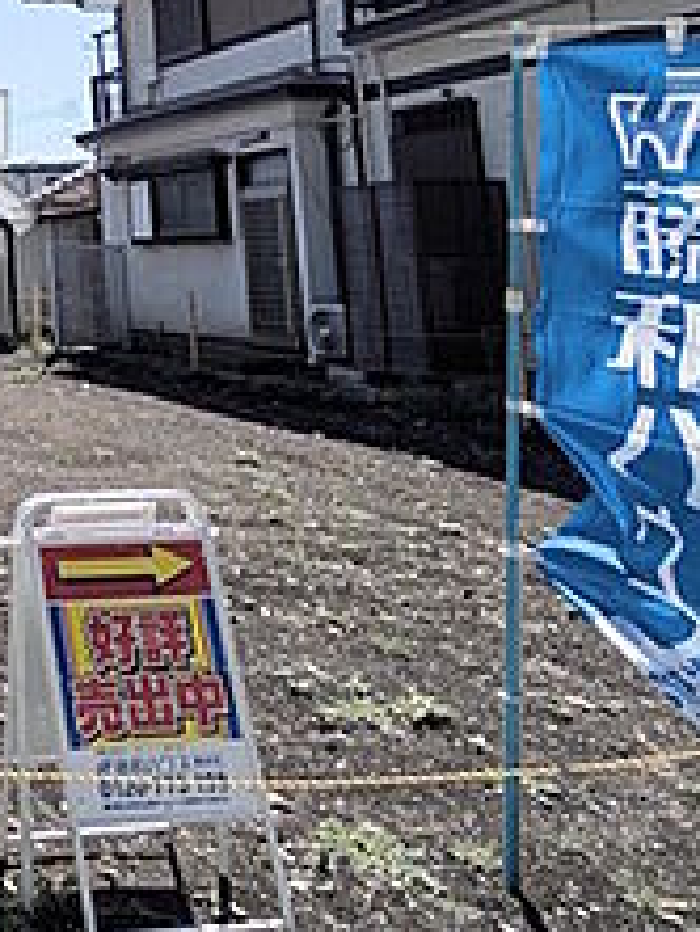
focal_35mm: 38
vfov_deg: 45.8
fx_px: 1024
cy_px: 156
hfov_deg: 25.4
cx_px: -413
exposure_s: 1/1965
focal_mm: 1.83
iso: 51
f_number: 2.2
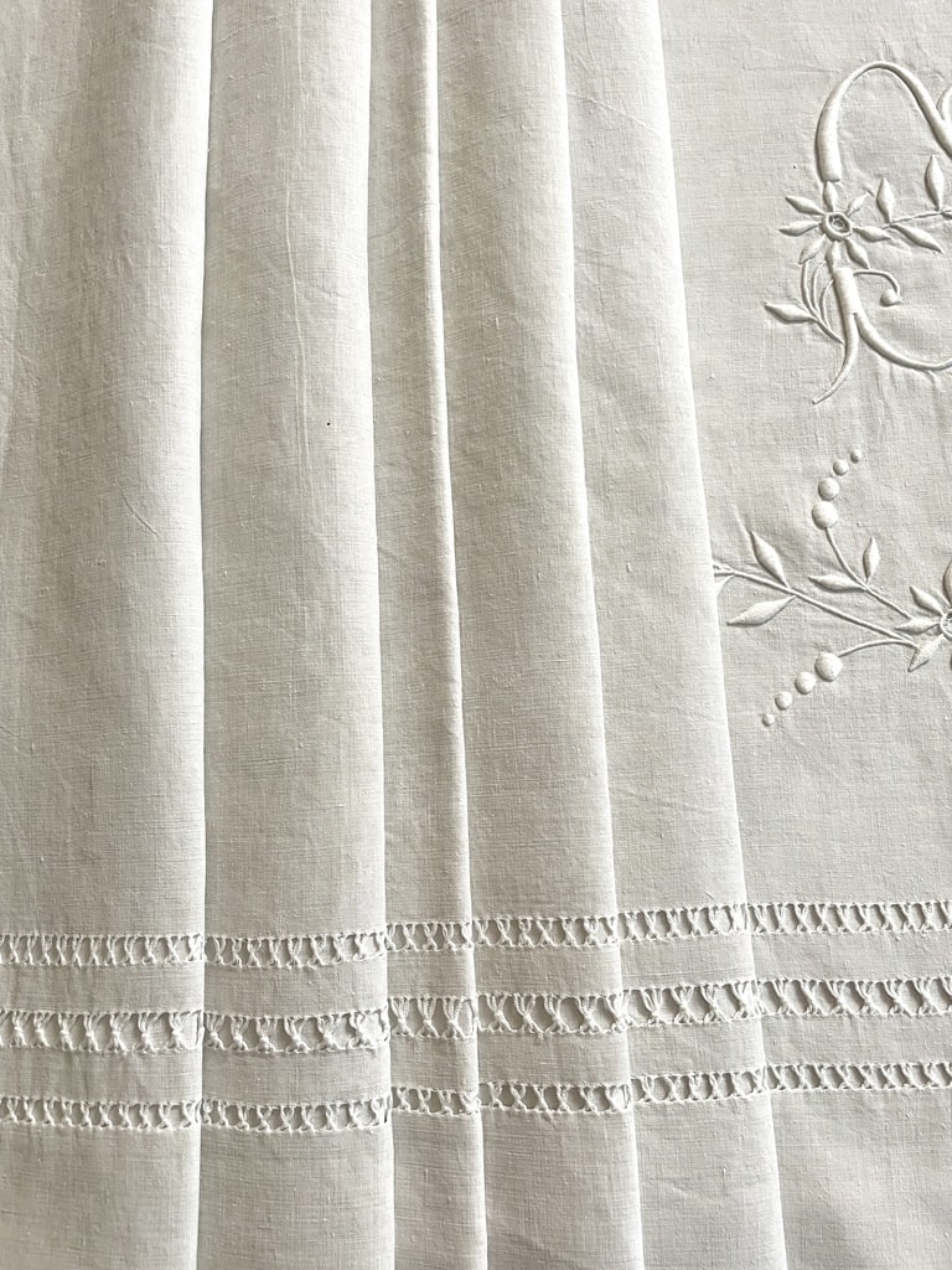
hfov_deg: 53.1
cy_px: 635
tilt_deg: -78.3
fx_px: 953
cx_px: 476
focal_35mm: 26
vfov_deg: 67.3
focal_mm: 4.2
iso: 64
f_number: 1.6
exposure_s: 1/50
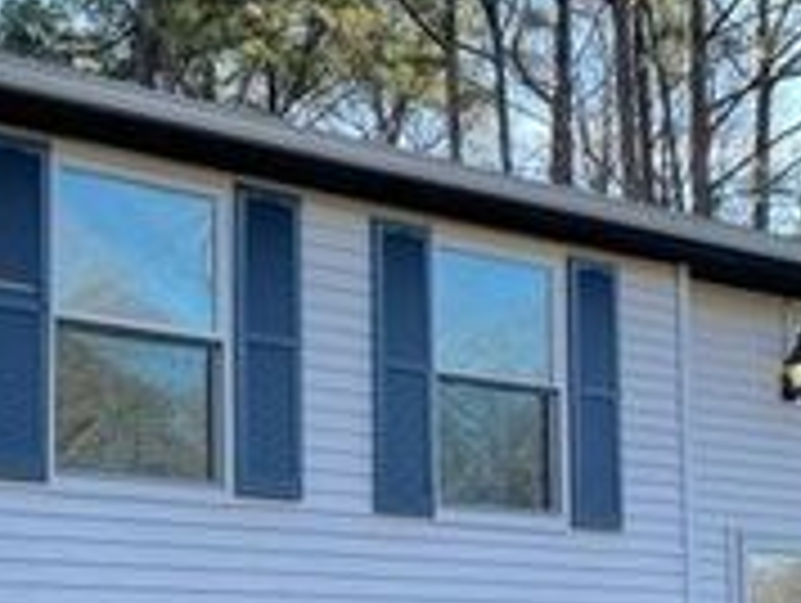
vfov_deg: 19.8
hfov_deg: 26.6
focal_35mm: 73
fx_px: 1691
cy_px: 565
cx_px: 504
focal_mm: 4.2
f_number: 1.6
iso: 32
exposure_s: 1/600
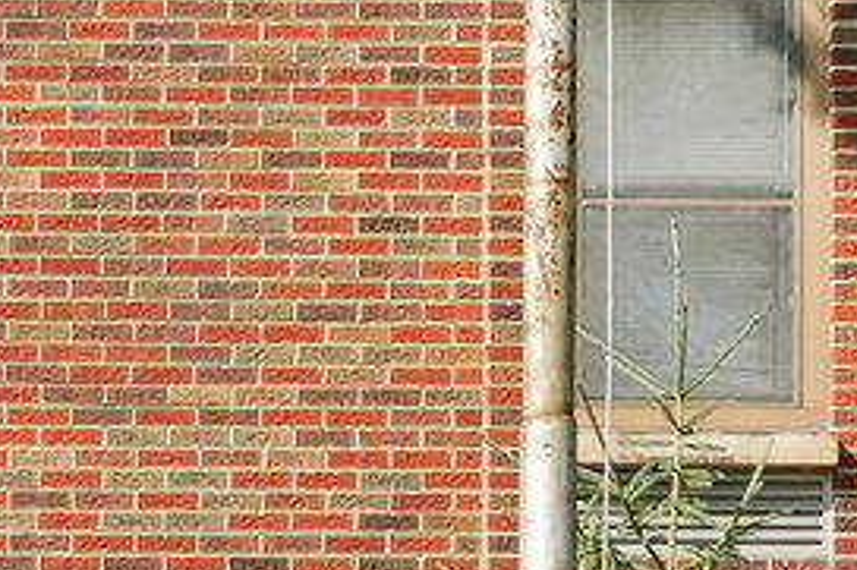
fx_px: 5823
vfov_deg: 5.6
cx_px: -1200
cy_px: 521
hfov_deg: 7.8
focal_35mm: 245
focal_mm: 32.5
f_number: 6.3
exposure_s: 1/160
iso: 100
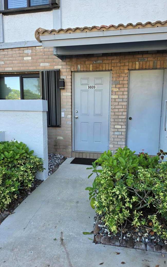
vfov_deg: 72.5
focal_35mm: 25
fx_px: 182
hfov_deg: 49.2
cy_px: 136
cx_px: 90
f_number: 1.4
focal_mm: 6.5
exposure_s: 1/180
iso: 20
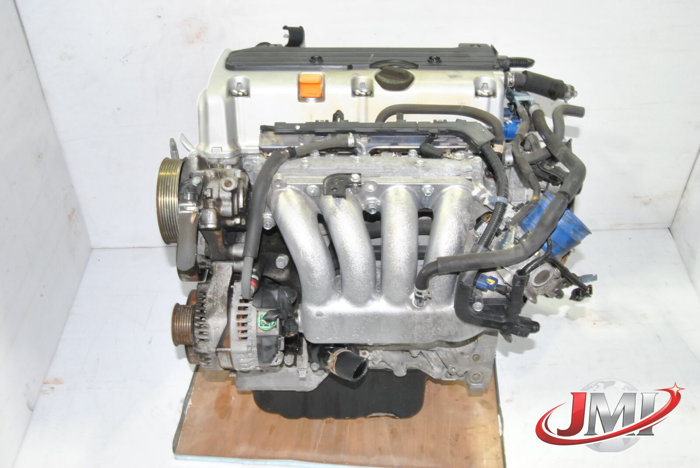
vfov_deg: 38.5
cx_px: 350
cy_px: 234
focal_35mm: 34
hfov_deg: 55.1
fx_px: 672
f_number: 25
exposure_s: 1/8
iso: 800
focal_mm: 23
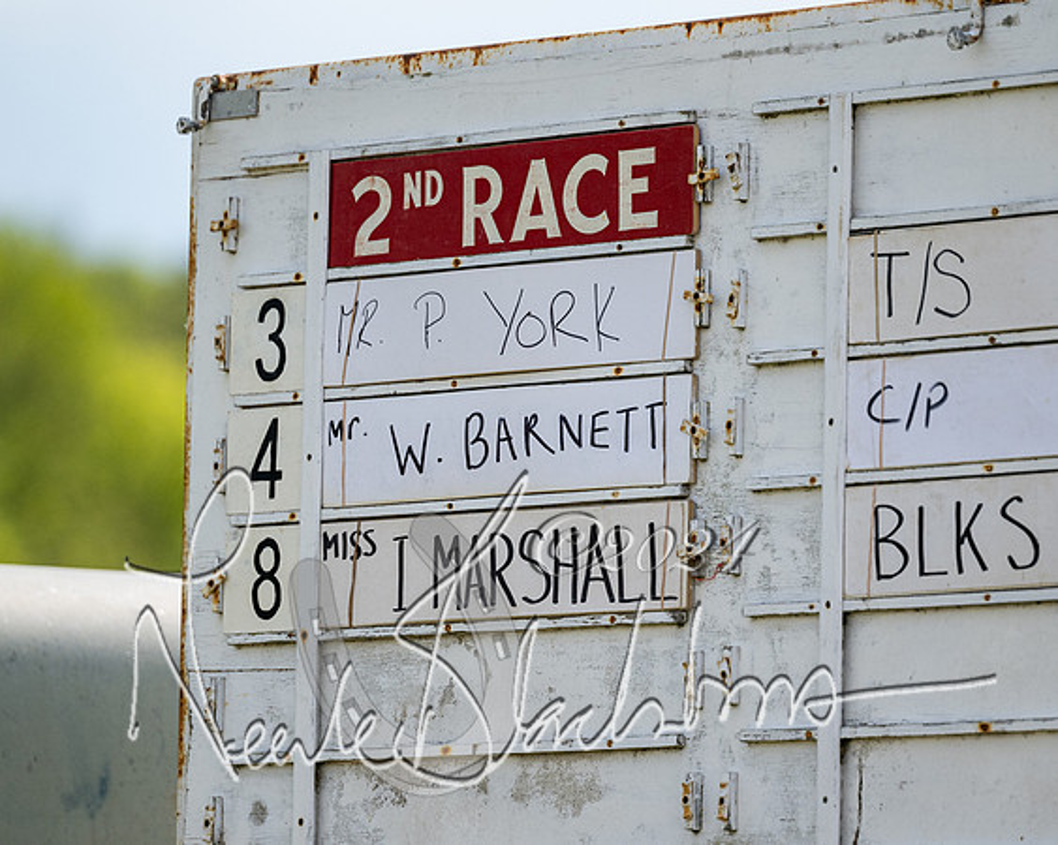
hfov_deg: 6.4
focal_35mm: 304
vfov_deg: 5.1
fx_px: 9522
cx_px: 529
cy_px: 422
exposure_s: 1/10000
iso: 400
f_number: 2.8
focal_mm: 180
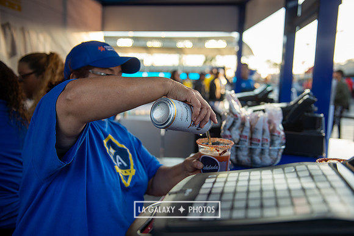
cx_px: 177
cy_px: 118
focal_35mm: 32
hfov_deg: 58.7
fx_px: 315
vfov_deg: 41.1
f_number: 2.8
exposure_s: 1/250
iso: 125
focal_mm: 32
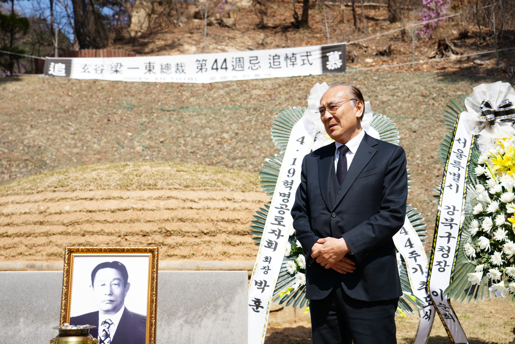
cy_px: 172
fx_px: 715
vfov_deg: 27.0
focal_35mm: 50
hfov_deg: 39.6
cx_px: 258
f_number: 5
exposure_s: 1/500
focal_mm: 50
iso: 100
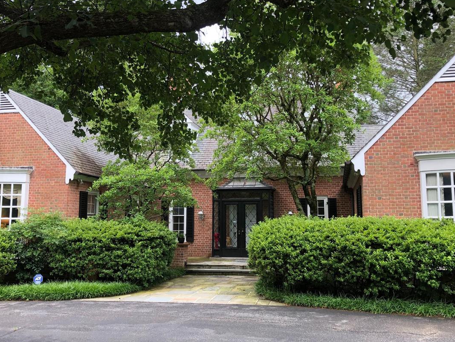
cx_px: 225
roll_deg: -0.3
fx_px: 500
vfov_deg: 37.7
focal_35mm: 38
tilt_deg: +8.4
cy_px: 150
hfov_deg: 49.0
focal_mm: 3.99
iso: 25
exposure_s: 1/120
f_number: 1.8
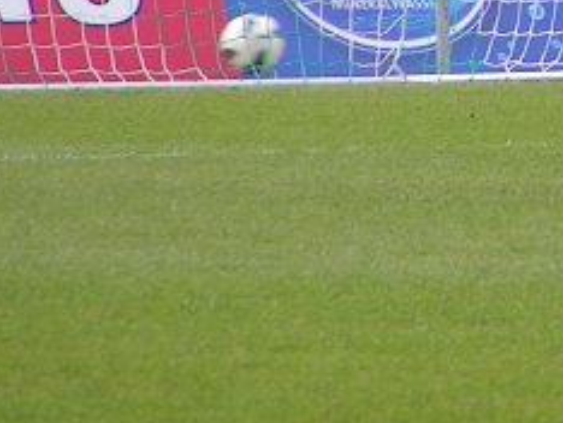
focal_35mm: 1298
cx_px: 794
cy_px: -139
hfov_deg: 1.5
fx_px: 21133
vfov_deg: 1.1
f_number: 3.5
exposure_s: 1/320
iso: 50
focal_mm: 58
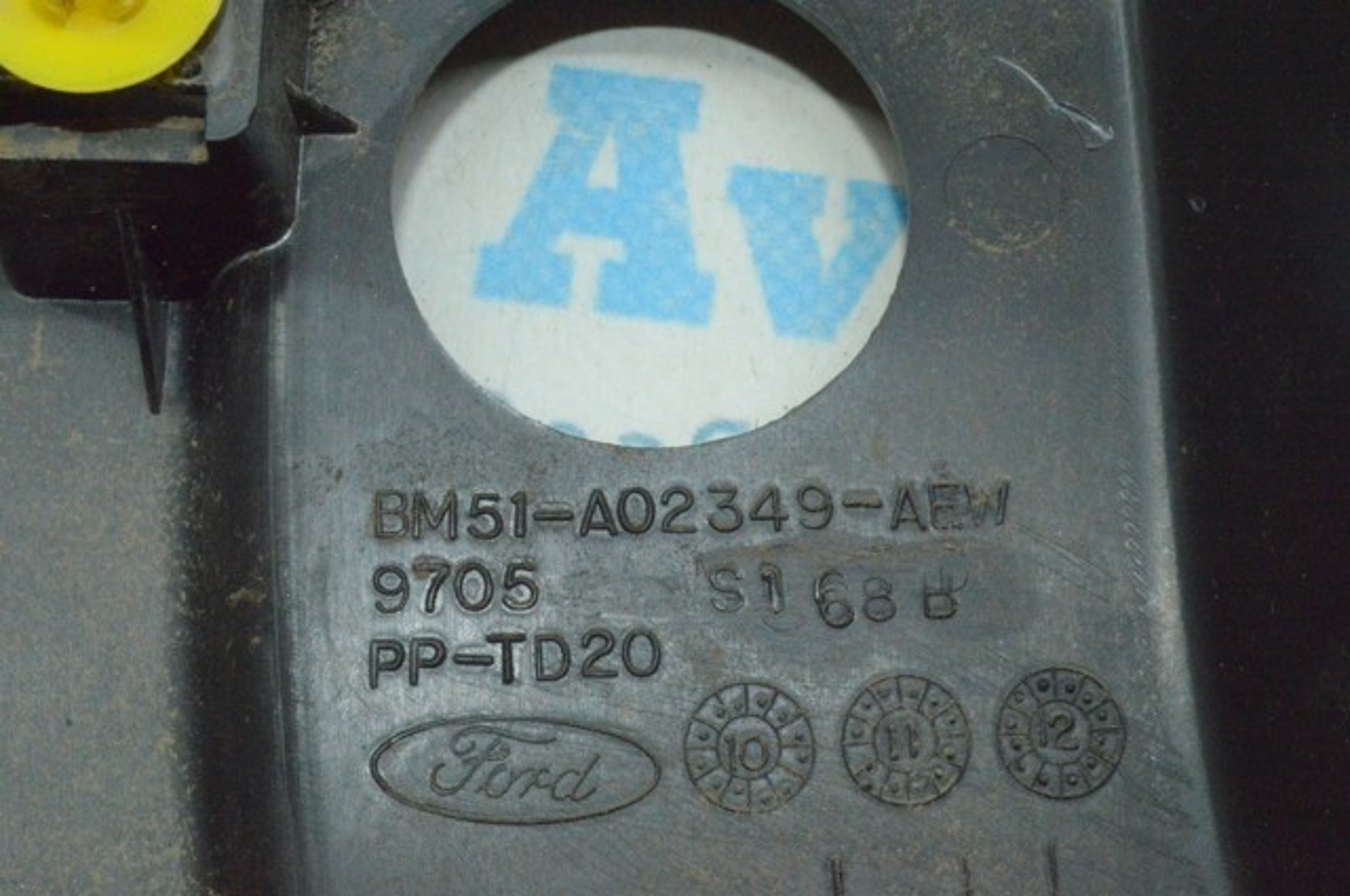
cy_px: 448
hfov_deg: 33.4
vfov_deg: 22.6
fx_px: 2247
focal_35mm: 60
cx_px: 675
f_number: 32
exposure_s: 1/50
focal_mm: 40
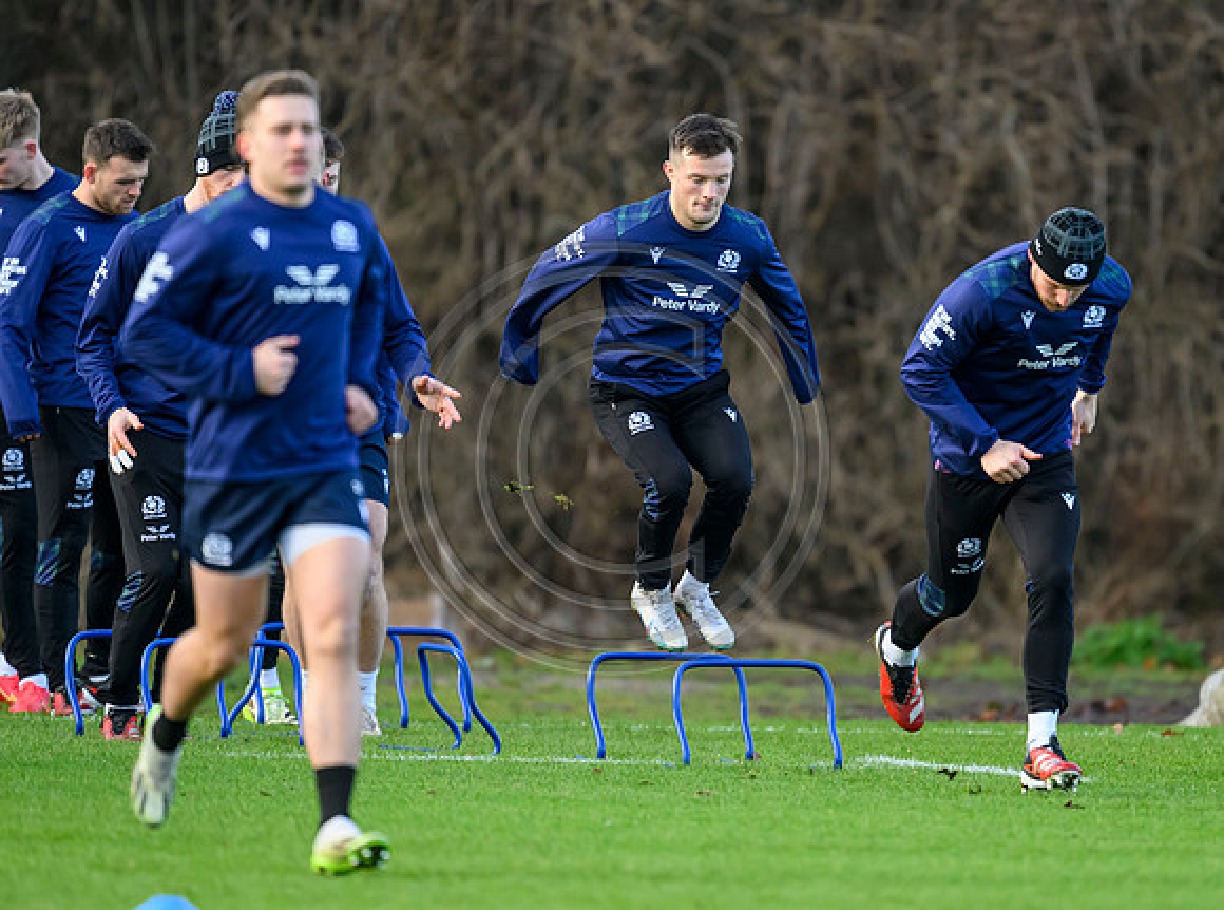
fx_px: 25505
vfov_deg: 2.0
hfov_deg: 2.7
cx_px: 776
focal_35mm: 724
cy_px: 469
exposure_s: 1/1600
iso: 2500
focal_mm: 560
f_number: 4
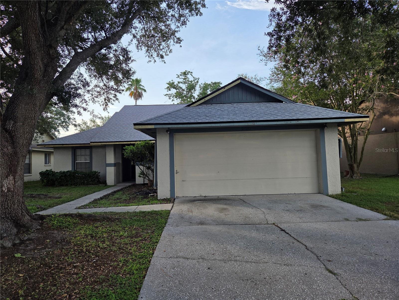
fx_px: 265
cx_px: 200
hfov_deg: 73.9
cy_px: 150
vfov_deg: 58.9
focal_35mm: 23
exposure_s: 1/1854
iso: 80
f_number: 1.8
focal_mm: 5.4
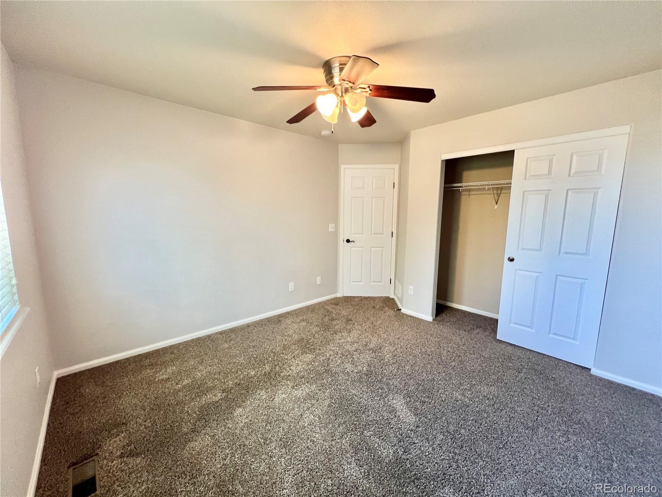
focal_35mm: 13
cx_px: 331
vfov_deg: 89.9
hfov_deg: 106.2
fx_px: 249
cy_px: 248
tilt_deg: -7.3
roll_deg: -0.4
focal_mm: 1.57
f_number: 1.8
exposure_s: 1/60
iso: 320
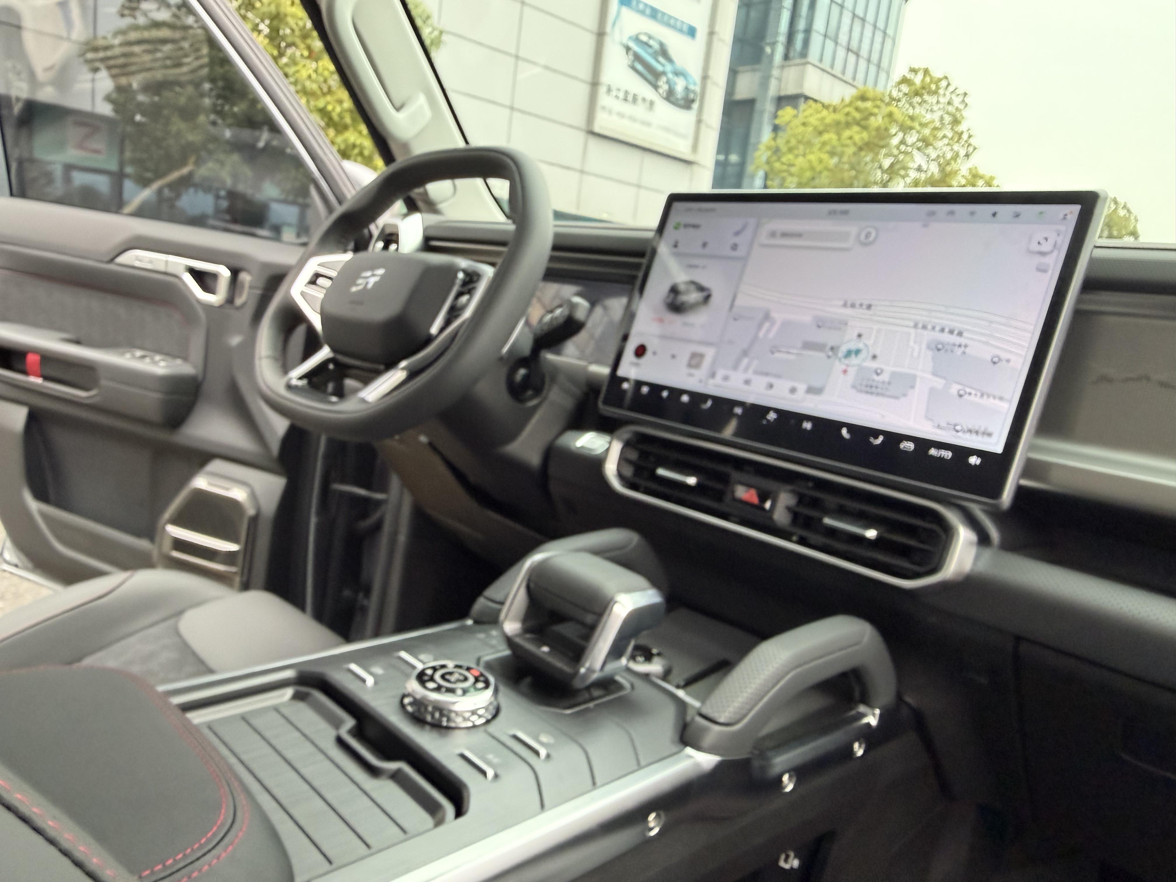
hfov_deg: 71.6
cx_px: 588
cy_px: 441
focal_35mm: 24
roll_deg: -6.5
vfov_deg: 56.8
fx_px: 815
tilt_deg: -10.7
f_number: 2.2
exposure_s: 1/60
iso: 400
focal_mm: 2.22
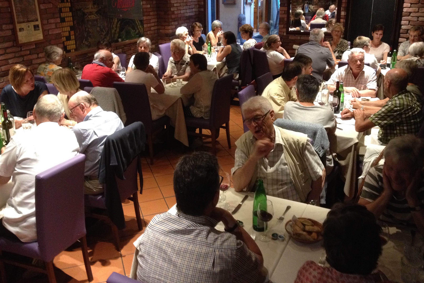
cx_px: 215
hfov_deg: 51.9
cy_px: 122
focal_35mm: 37
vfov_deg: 35.9
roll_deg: +0.6
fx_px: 436
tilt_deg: -17.2
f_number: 2.4
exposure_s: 1/20
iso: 320
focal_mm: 4.28
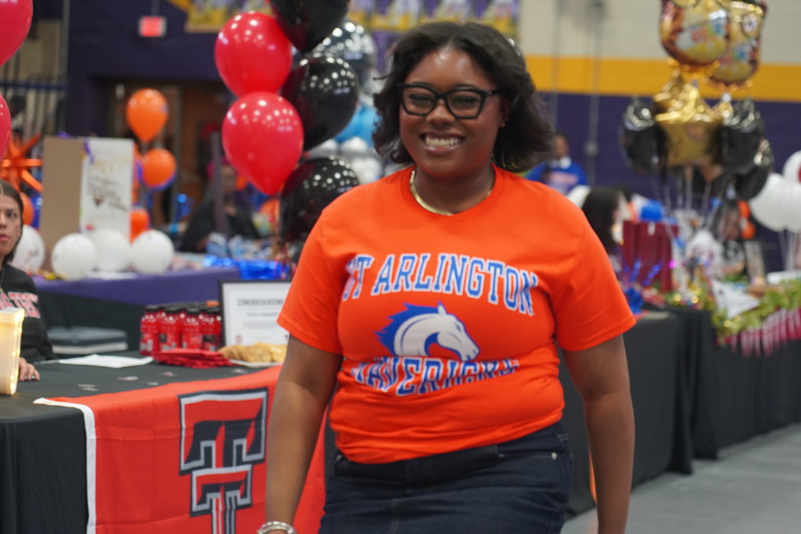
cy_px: 267
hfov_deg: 19.5
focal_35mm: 105
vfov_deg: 13.0
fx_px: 2336
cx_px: 400
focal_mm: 105
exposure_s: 1/160
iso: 3200
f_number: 4
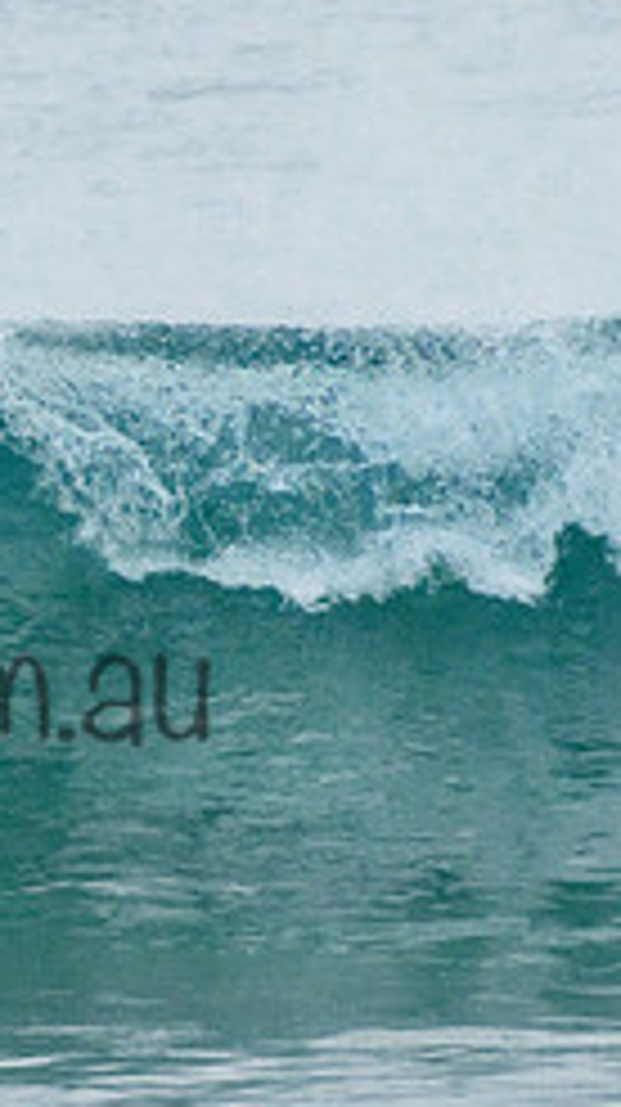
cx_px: -53
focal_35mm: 1360
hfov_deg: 0.9
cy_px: 434
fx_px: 39894
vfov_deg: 1.6
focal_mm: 400
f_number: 5.6
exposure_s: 1/1250
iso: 500
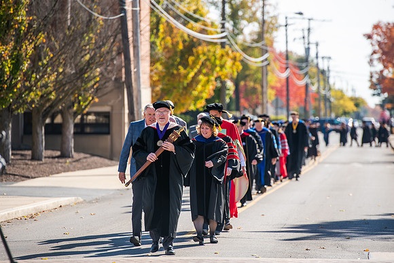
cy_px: 132
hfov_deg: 10.3
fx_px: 2189
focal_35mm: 200
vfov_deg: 6.9
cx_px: 197
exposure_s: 1/640
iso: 125
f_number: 4
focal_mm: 200
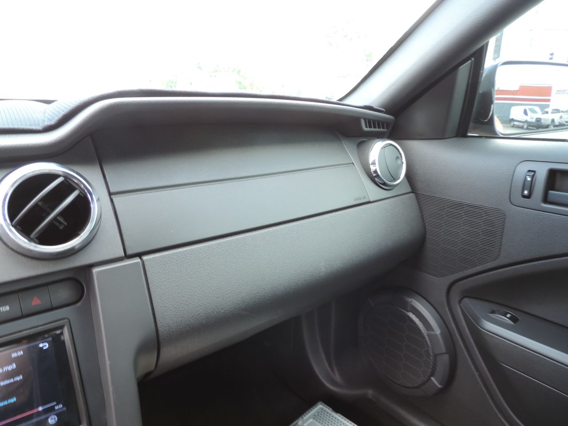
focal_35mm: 24
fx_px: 394
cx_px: 284
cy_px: 213
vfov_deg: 56.8
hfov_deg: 71.6
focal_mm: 4.3
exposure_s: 1/30
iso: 140
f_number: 3
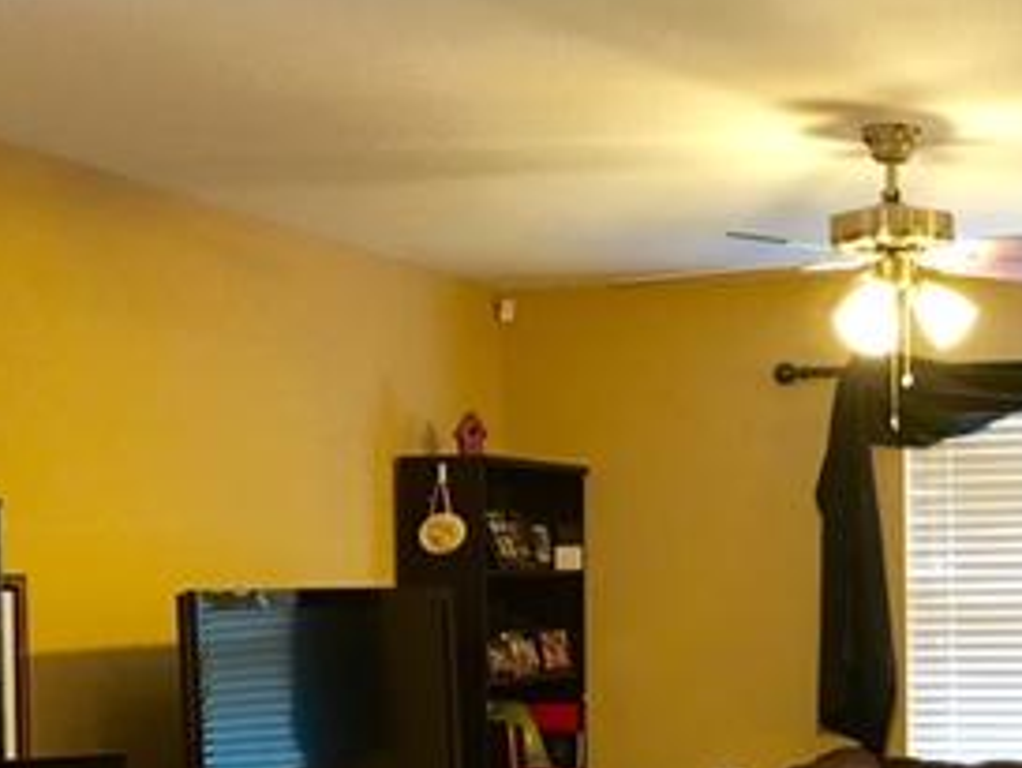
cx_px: 936
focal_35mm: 68
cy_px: 629
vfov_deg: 21.3
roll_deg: +0.3
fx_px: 2009
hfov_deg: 27.4
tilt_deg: -1.2
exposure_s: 1/15
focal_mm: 4.15
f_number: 2.2
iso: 64
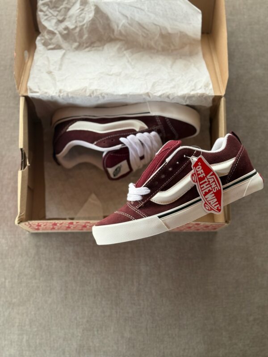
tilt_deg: -78.5
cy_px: 178
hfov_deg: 30.3
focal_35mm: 48
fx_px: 495
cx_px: 134
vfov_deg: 39.7
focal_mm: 6.76
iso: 100
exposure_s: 1/98
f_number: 1.78
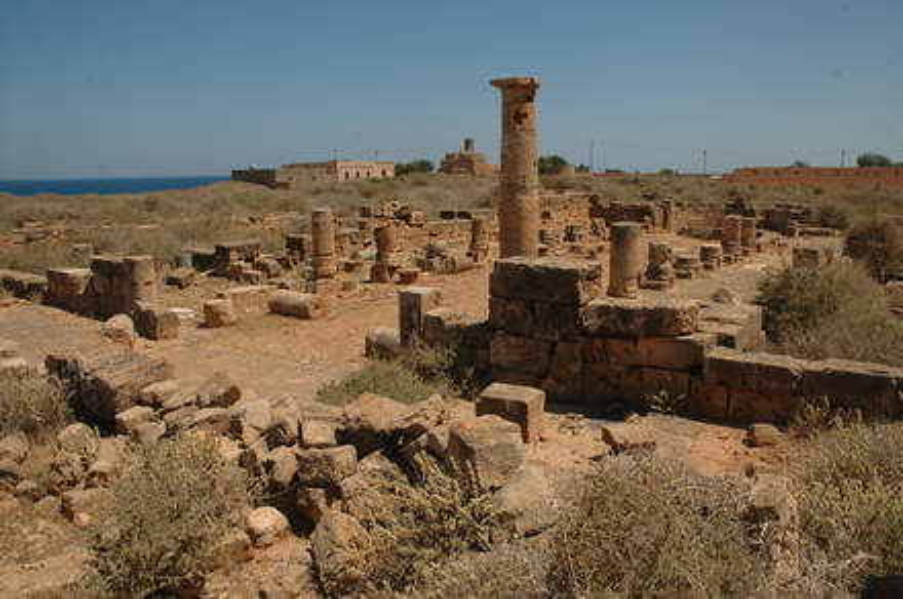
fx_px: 676
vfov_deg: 47.8
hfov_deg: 67.5
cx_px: 452
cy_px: 300
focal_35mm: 27
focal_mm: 18
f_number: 10
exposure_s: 1/500
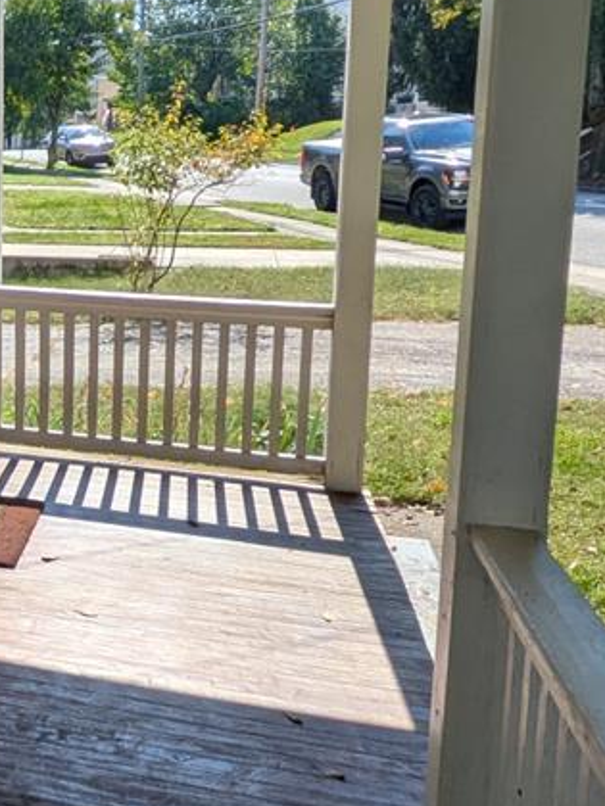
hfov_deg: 25.3
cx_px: -174
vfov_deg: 38.1
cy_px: 334
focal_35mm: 50
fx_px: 1165
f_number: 2.2
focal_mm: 1.85
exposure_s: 1/1300
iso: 51
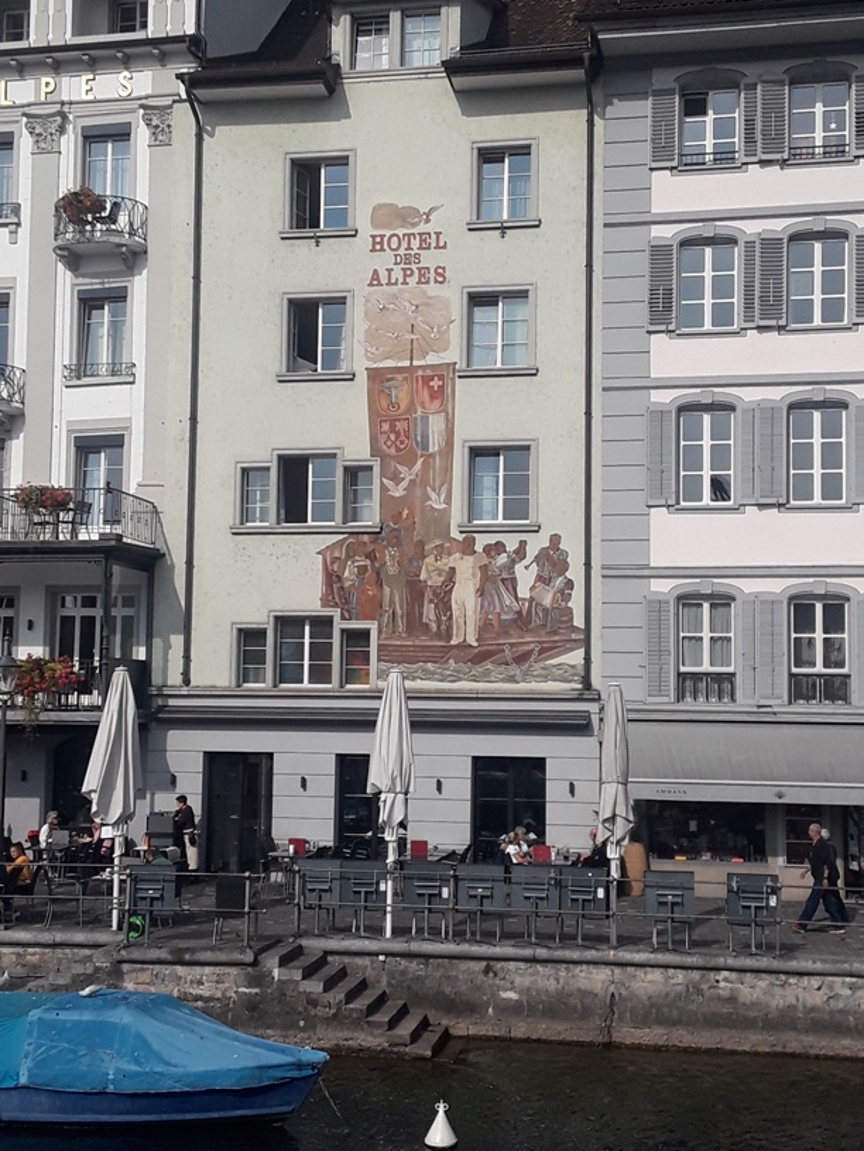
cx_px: 432
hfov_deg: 49.7
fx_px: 932
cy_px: 576
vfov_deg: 63.4
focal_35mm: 28
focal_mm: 2.9
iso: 40
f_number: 1.9
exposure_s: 1/3257
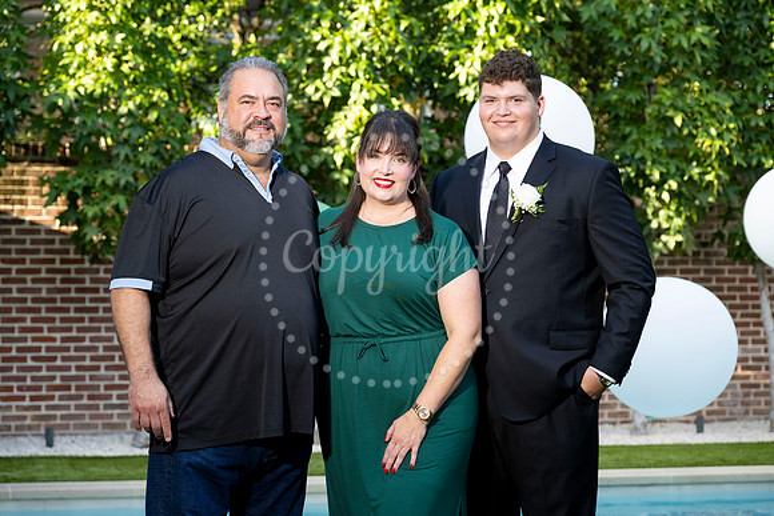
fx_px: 1819
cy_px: 258
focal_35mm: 85
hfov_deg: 24.0
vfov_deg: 16.2
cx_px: 387
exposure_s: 1/200
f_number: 4.5
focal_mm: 83
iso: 400
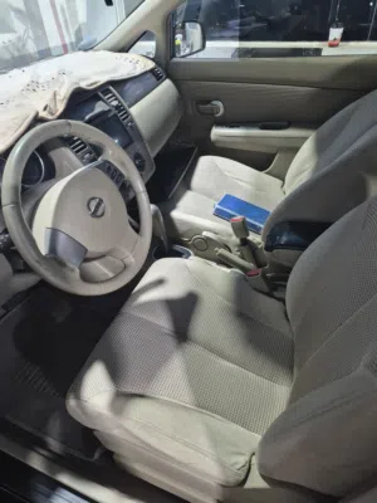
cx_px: 188
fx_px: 334
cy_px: 252
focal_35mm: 23
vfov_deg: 73.9
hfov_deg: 58.9
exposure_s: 1/100
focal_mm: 5.4
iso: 640
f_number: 1.8
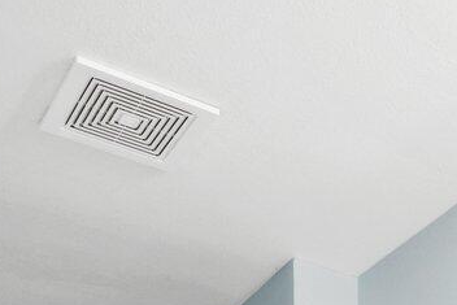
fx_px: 1181
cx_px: 541
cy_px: 831
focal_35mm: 93
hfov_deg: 20.5
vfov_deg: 11.1
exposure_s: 1/3.33
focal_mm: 16
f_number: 9
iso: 500
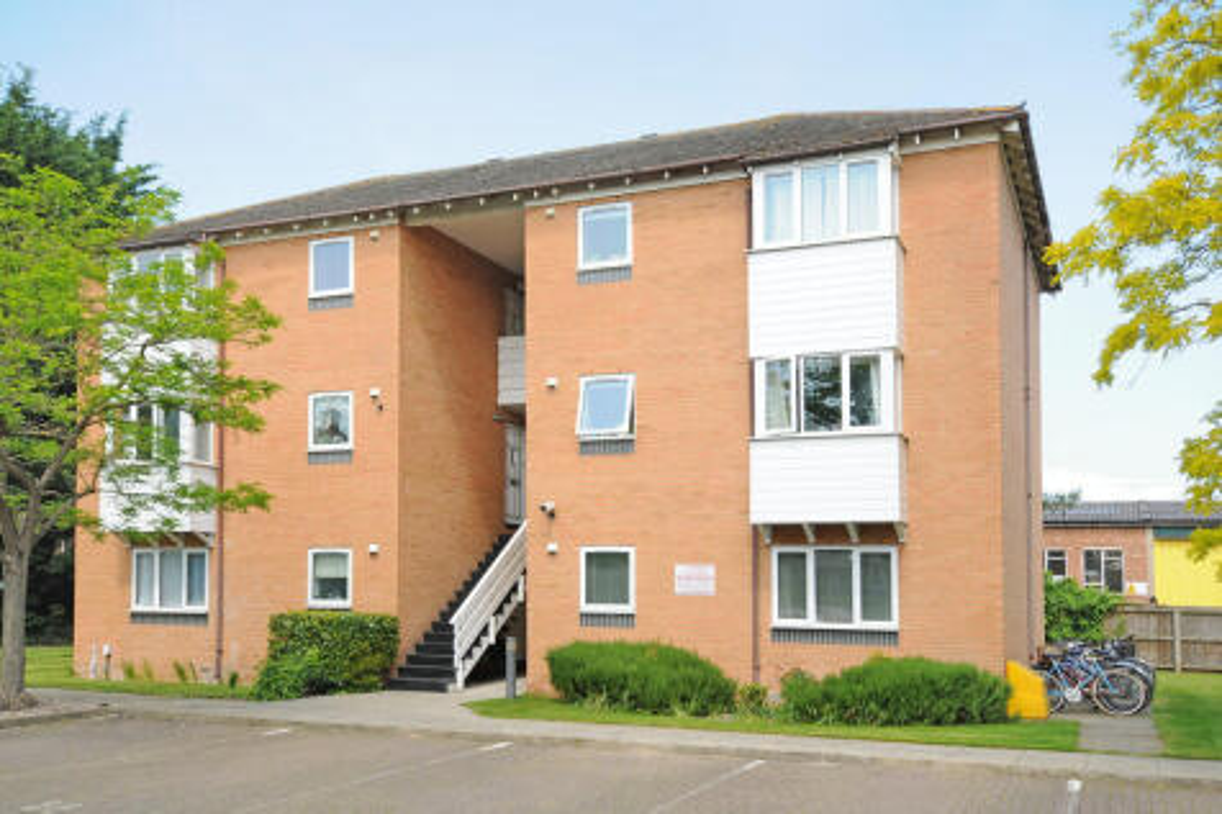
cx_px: 611
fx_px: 1120
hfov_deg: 57.2
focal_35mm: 33
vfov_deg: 39.9
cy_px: 407
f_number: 7.1
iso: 400
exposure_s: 1/200
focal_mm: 22
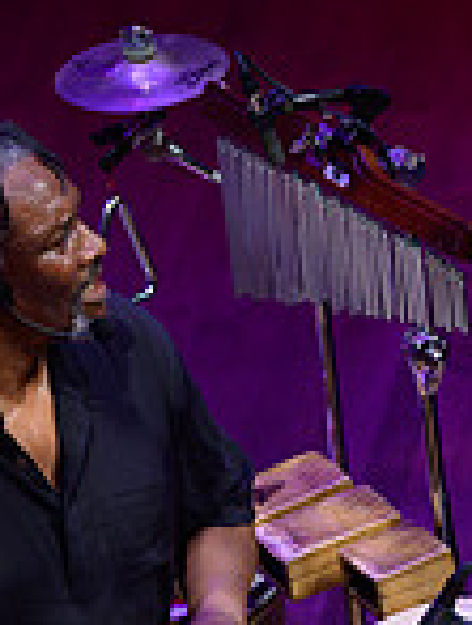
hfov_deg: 2.5
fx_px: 10626
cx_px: 81
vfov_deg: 3.4
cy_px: 940
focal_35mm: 587
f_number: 5
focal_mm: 200
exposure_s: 1/125
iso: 800
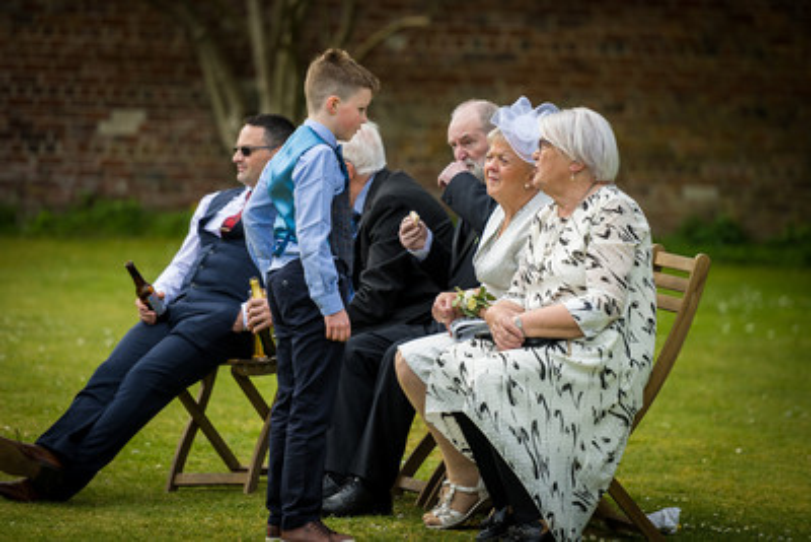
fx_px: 4486
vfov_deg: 6.9
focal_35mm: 199
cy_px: 258
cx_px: 425
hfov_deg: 10.3
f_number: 2.8
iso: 100
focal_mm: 190
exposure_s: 1/500
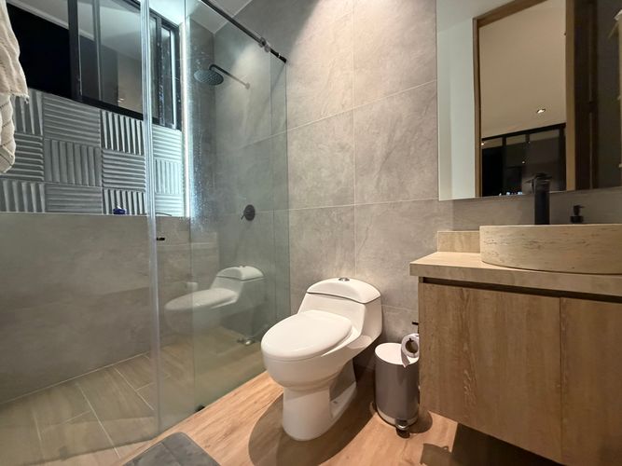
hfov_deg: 102.1
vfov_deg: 85.7
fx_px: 252
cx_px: 311
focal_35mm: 14
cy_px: 233
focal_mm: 2.22
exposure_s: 1/60
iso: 640
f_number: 2.2
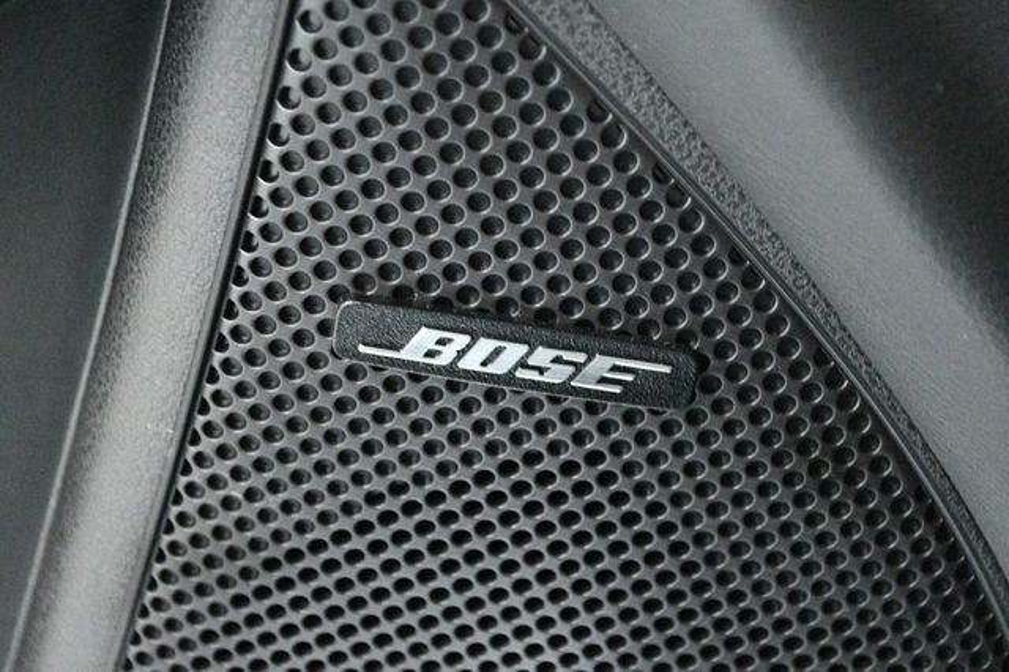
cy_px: 336
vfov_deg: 18.2
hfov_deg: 27.0
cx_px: 504
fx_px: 2101
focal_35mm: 75
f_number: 5.6
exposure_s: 1/30
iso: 12800
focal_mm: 50
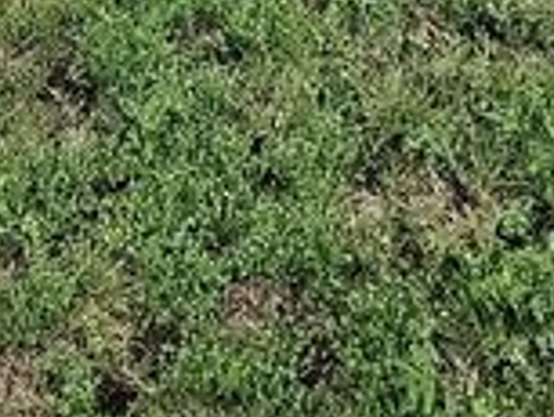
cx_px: 206
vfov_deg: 11.1
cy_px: -816
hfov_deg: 22.4
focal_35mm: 87
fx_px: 1393
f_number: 2.2
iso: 50
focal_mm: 2.2
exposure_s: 1/355
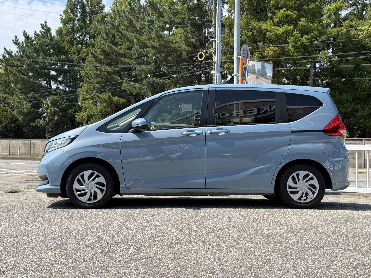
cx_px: 186
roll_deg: -0.6
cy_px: 139
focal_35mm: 48
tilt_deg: +1.1
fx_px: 514
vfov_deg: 30.3
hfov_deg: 39.7
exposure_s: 1/2865
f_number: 1.78
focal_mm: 6.76
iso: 64
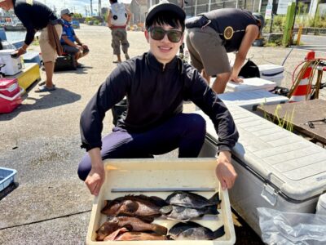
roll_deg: +0.5
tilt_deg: -20.8
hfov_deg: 67.3
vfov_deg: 53.1
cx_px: 163
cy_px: 122
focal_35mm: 26
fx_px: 245
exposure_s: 1/2208
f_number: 1.6
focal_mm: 5.96
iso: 50
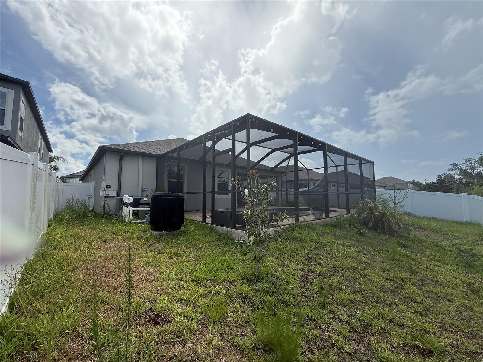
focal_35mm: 14
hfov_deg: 102.1
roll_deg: +0.1
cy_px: 181
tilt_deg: +5.9
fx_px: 195
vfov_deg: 85.7
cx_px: 242
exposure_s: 1/2841
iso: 64
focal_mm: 2.22
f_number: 2.2
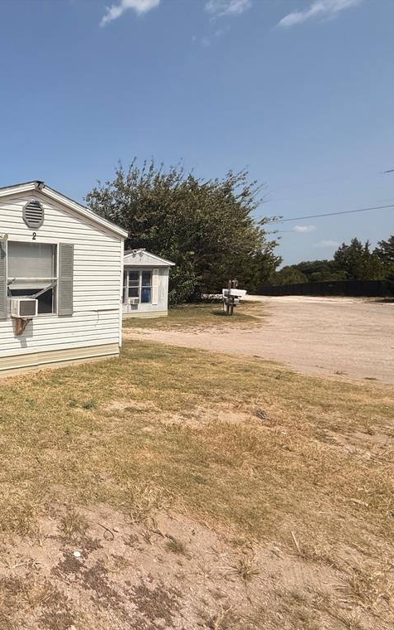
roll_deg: +1.2
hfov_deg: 46.2
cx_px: -28
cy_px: 317
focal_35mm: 20
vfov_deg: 85.1
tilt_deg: -3.7
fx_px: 344
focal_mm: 2.22
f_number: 2.2
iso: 50
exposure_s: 1/6173
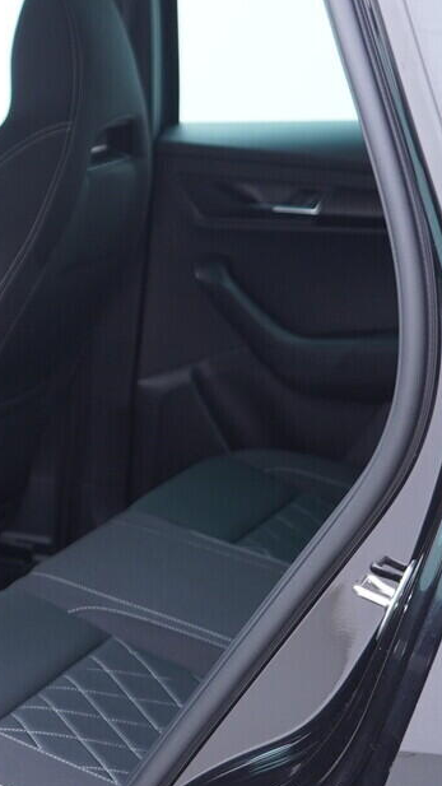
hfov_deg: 13.0
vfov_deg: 24.2
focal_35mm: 88
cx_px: -219
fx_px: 1834
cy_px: 436
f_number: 2.8
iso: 320
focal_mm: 24
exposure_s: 1/40
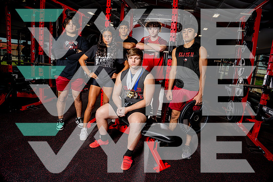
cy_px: 91
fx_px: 152
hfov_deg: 84.0
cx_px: 136
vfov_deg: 62.0
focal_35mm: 20
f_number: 8
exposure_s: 1/250
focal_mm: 20
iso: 100
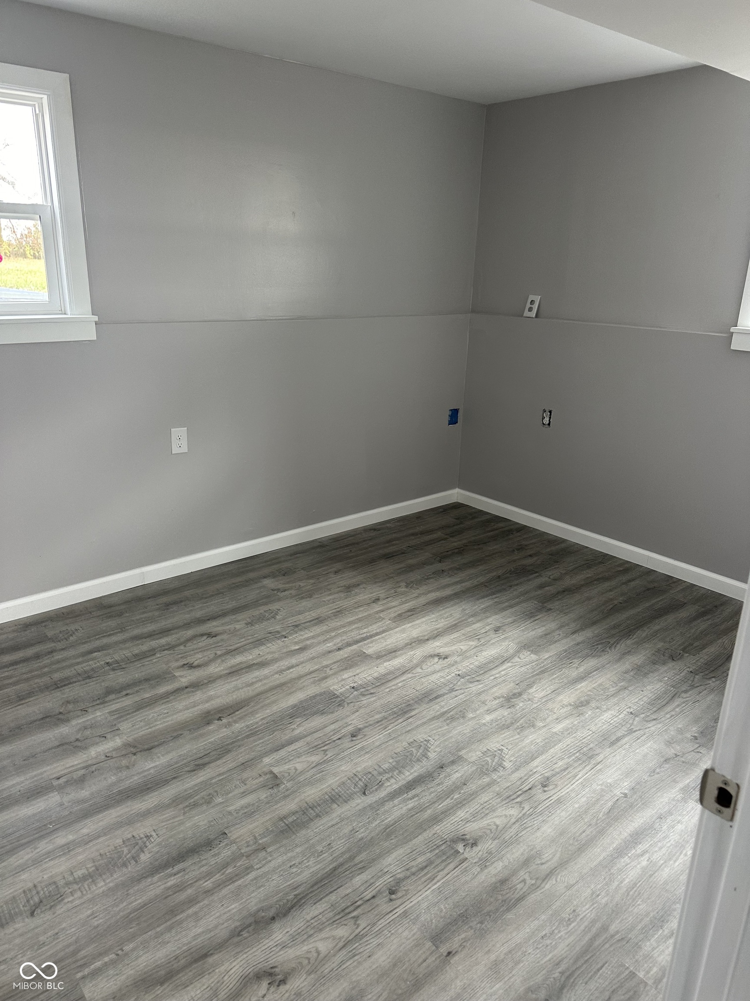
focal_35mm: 24
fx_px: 693
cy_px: 500
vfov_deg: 71.6
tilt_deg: -20.8
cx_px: 375
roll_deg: -3.2
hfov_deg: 56.8
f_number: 1.78
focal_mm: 6.86
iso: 160
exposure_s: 1/60
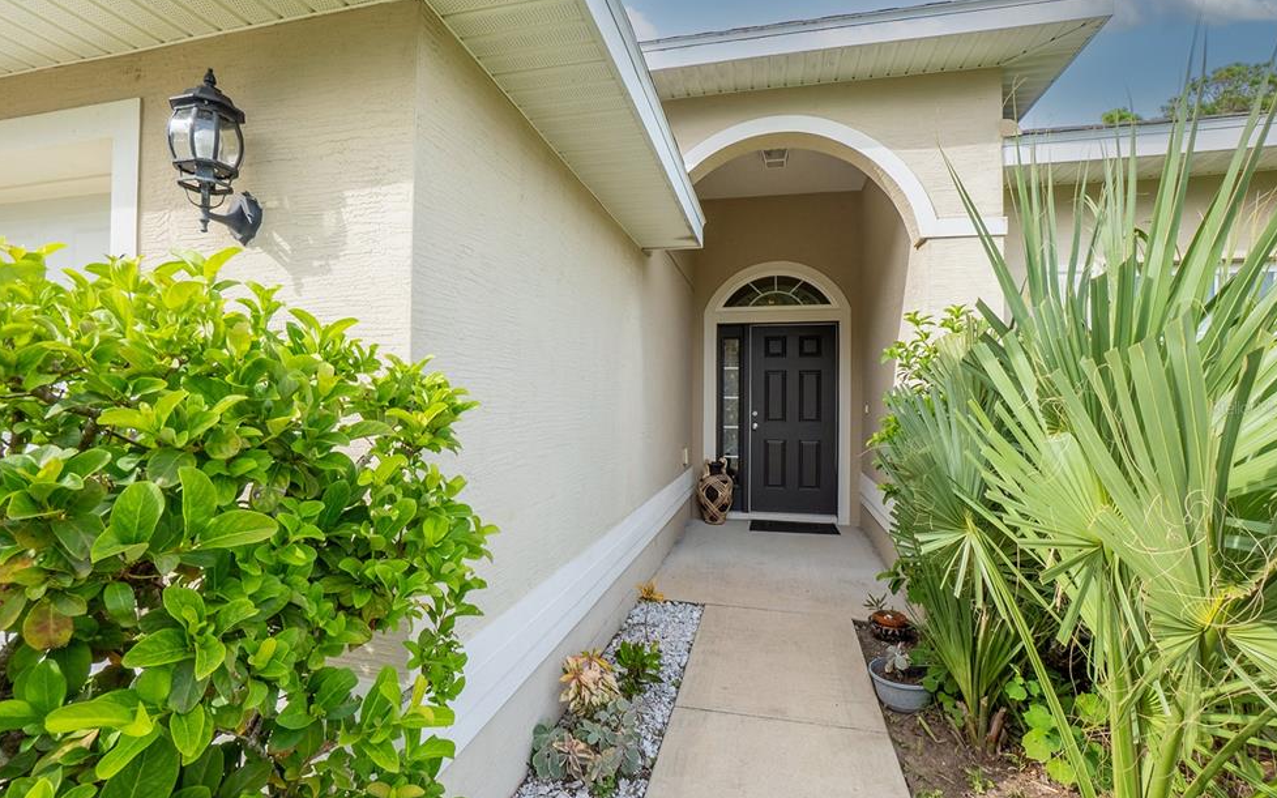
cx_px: 622
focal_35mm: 16
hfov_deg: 97.8
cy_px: 407
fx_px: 557
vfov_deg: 71.2
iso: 500
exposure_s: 1/640
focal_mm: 10
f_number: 13
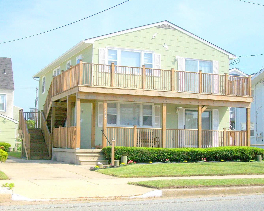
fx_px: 461
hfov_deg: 32.0
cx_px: 139
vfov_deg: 25.8
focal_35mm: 59
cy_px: 105
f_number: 5.9
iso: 64
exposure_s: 1/400
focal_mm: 9.4
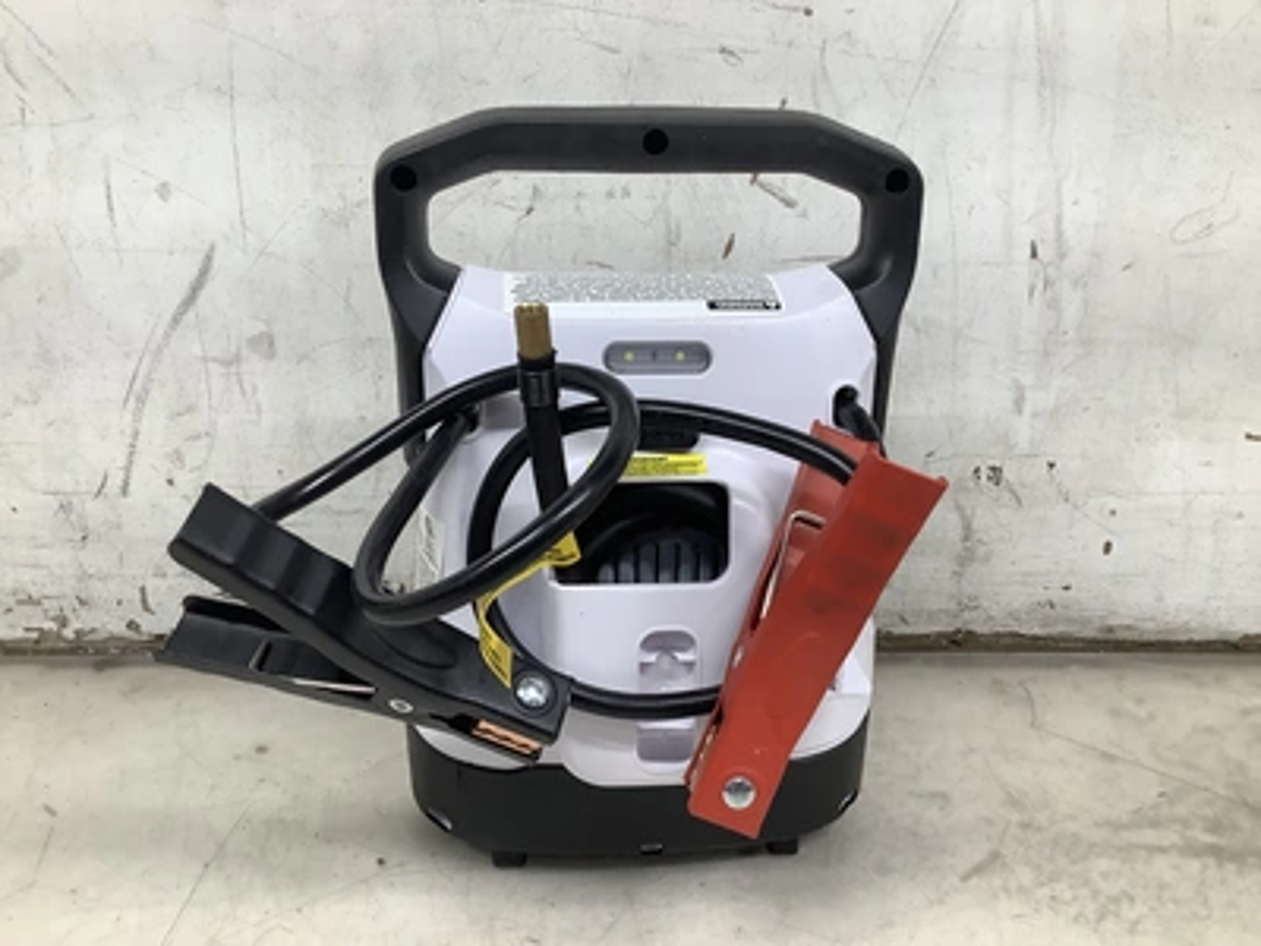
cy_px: 473
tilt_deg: -19.1
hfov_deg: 58.4
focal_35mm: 31
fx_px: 1129
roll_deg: -0.9
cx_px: 630
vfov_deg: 45.4
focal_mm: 3.3
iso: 64
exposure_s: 1/100
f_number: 2.4
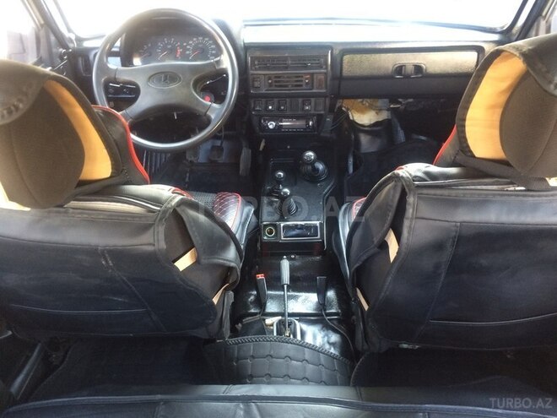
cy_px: 209
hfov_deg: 61.7
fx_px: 467
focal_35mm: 29
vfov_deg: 48.2
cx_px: 278
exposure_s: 1/33
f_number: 2.2
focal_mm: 4.15
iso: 125
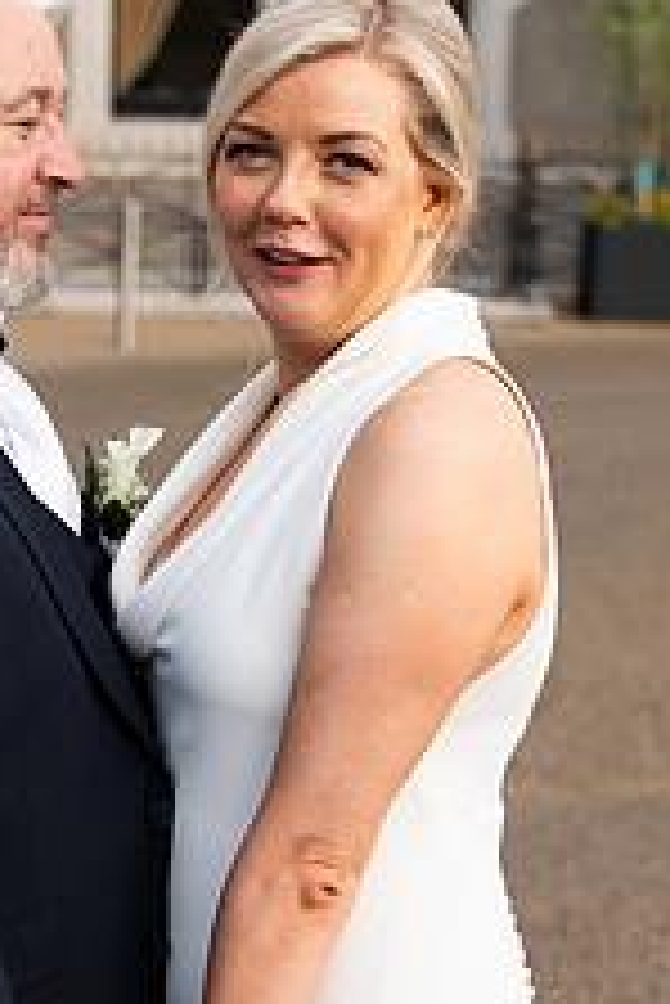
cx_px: 90
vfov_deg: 18.3
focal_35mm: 111
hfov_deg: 12.3
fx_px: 3094
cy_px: 756
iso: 125
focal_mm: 37
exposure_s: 1/200
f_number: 2.8
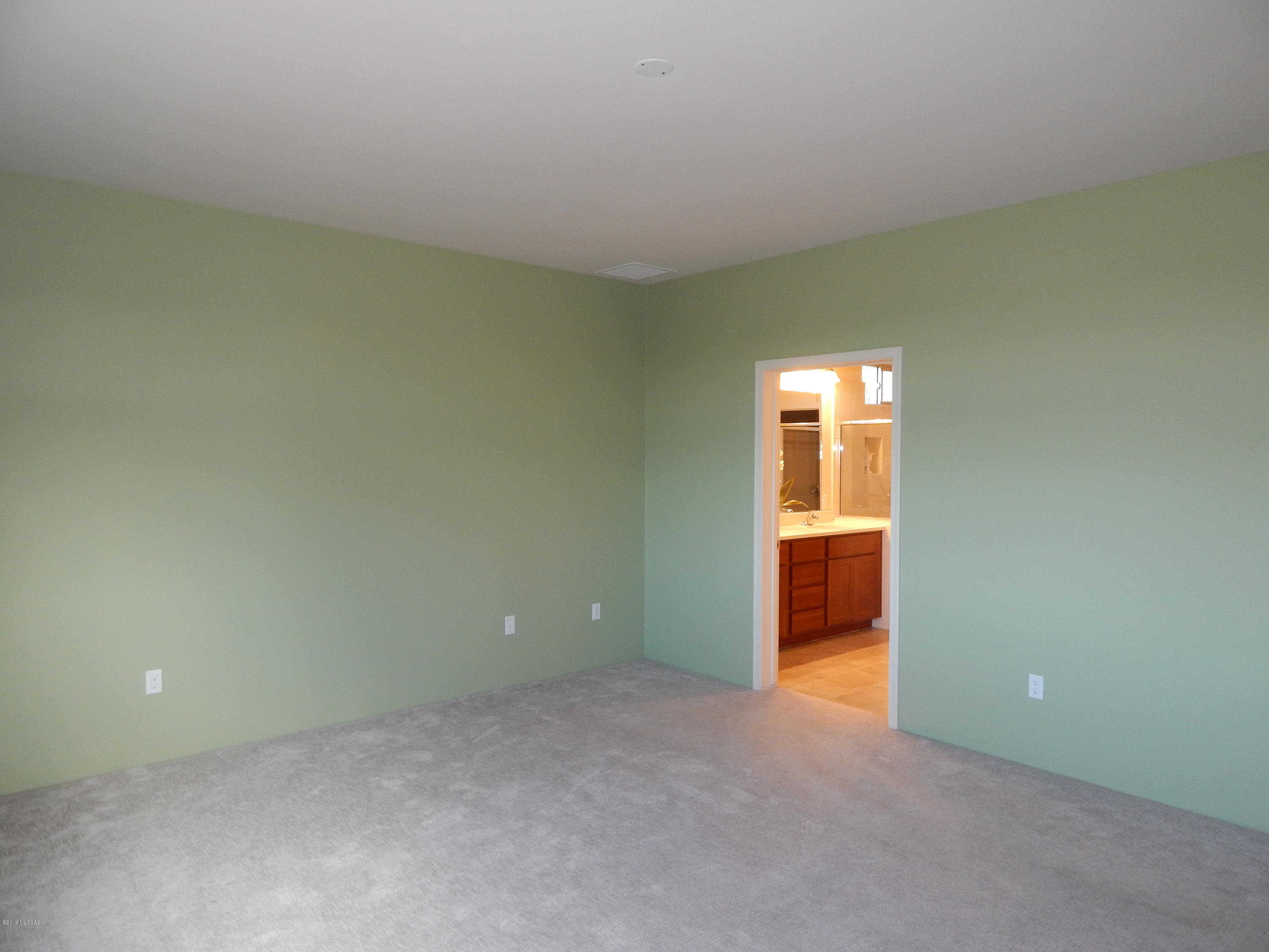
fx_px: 843
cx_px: 634
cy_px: 476
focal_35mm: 23
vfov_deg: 58.9
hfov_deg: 73.9
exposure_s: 1/30
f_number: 3
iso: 200
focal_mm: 4
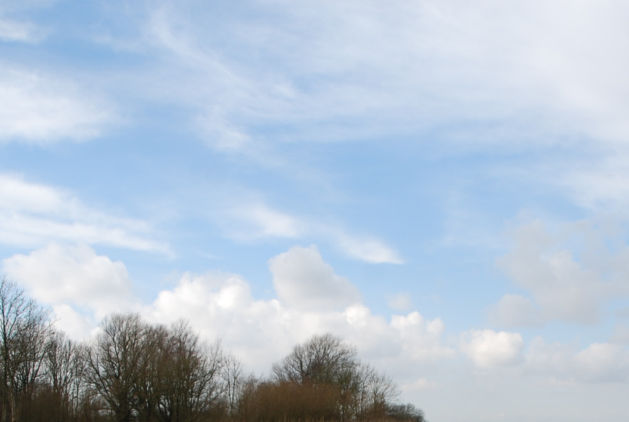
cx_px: 357
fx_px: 962
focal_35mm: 55
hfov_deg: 36.1
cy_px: 420
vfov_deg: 23.7
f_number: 7.1
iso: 100
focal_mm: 18
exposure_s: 1/200
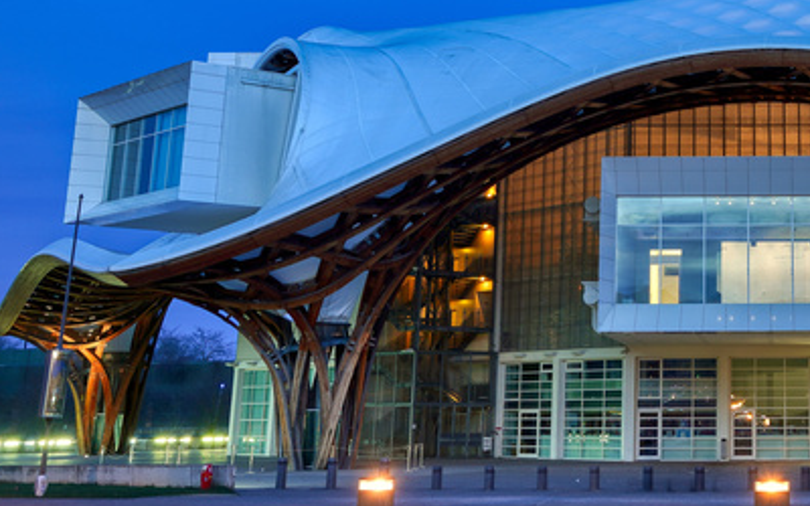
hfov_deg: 27.6
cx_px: 767
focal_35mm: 71
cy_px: -73
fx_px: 1567
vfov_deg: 17.6
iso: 100
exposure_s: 2
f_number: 8
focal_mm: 31
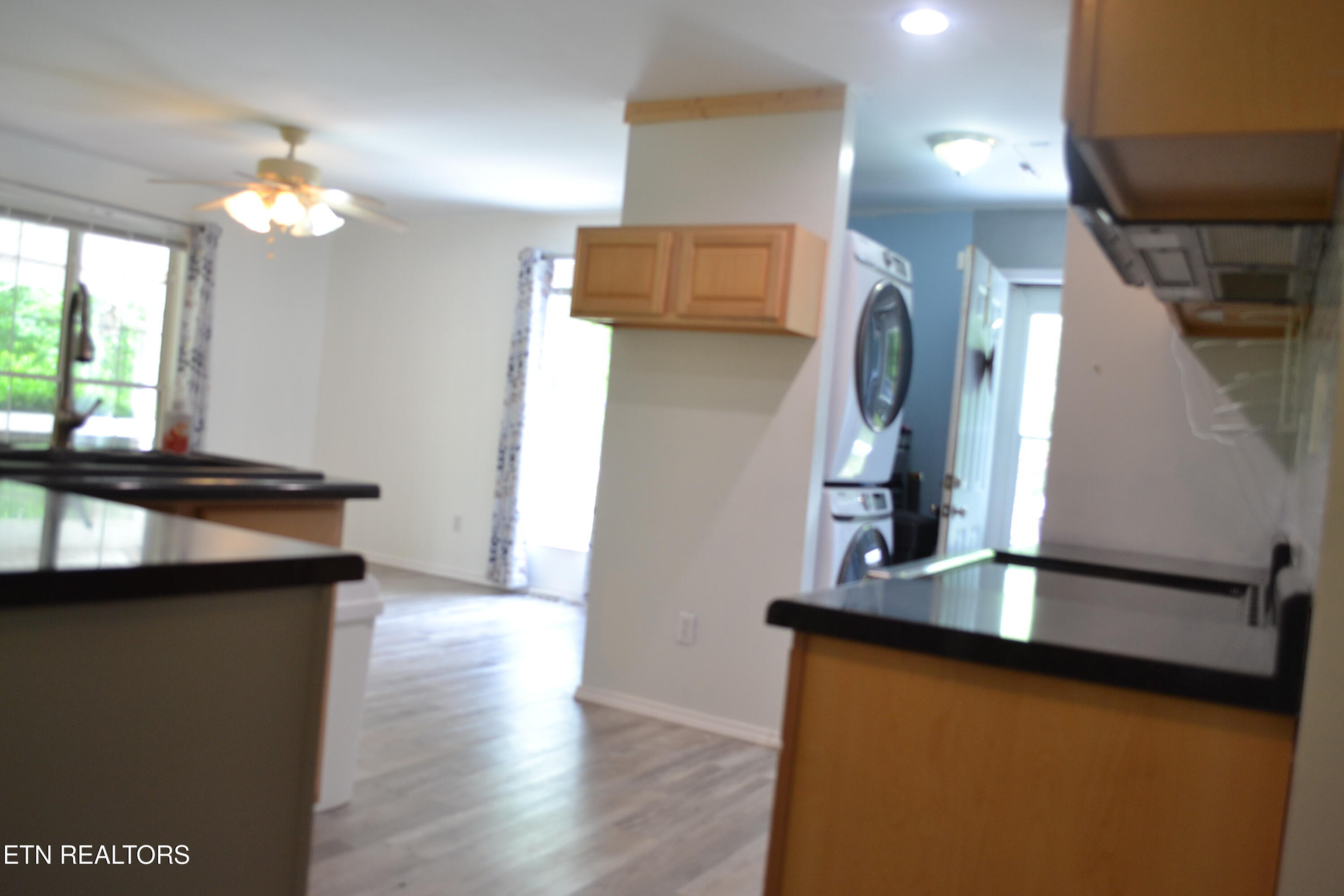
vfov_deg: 47.9
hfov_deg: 67.4
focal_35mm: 27
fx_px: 1008
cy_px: 448
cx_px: 672
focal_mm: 18
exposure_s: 1/50
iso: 400
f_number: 3.5
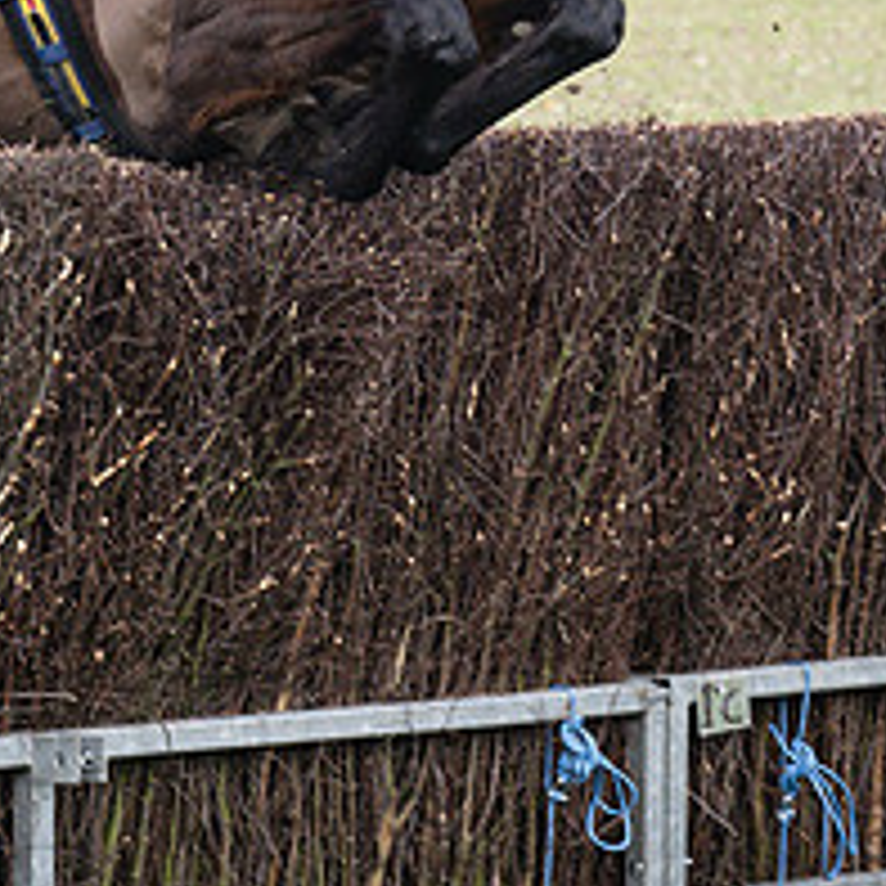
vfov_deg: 4.5
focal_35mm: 386
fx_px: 11178
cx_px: 623
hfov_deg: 4.5
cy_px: -118
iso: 400
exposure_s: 1/800
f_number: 4
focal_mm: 70
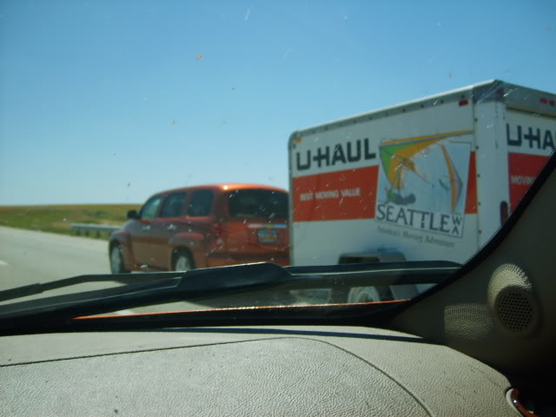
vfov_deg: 40.7
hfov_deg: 52.6
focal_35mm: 35
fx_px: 562
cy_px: 208
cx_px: 278
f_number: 7.1
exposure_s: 1/180
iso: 50
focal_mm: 5.8
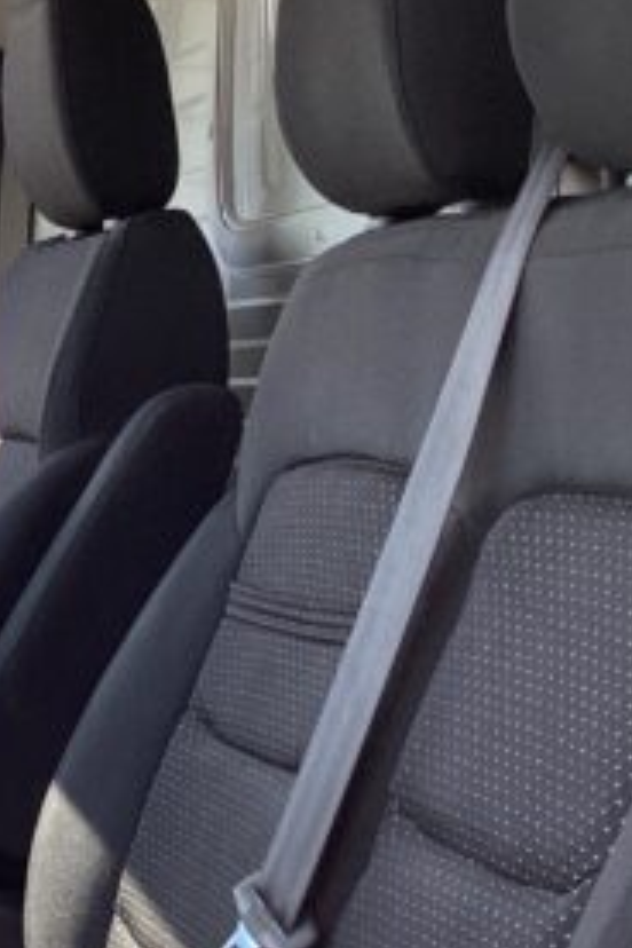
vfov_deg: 21.6
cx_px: -591
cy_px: 788
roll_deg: +0.7
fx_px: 2449
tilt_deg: -10.0
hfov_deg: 13.0
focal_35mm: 93
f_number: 2.4
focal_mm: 3.3
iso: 25
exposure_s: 1/234
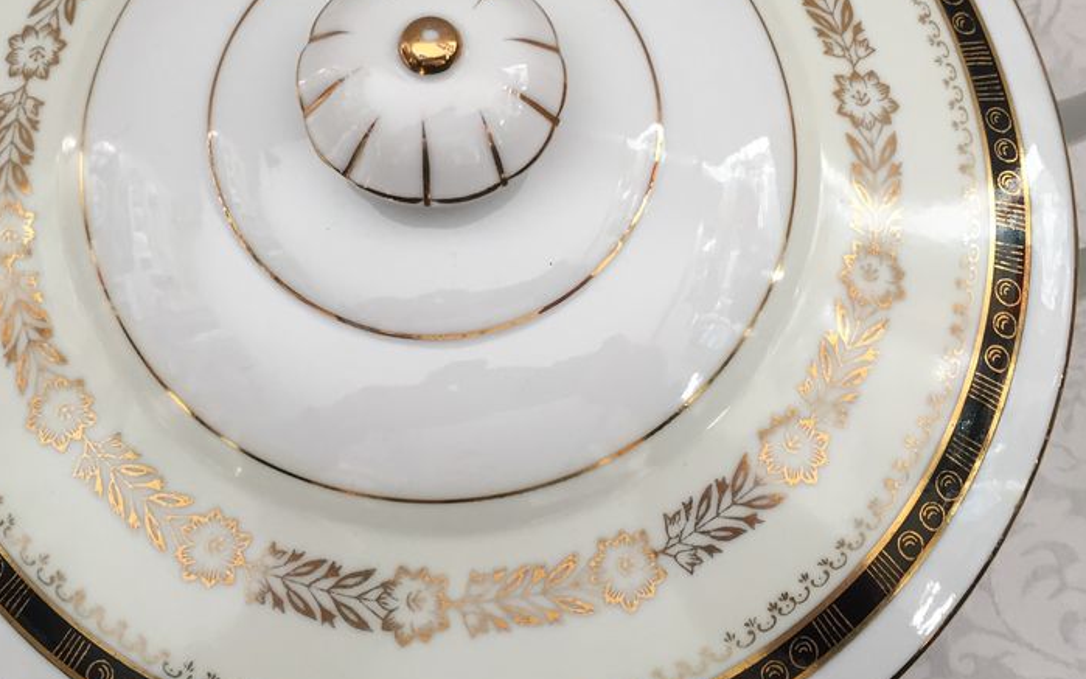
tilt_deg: -72.7
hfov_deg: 45.2
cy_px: 241
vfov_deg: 29.1
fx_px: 1302
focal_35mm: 44
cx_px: 475
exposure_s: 1/33
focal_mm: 4.15
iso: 40
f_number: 2.2
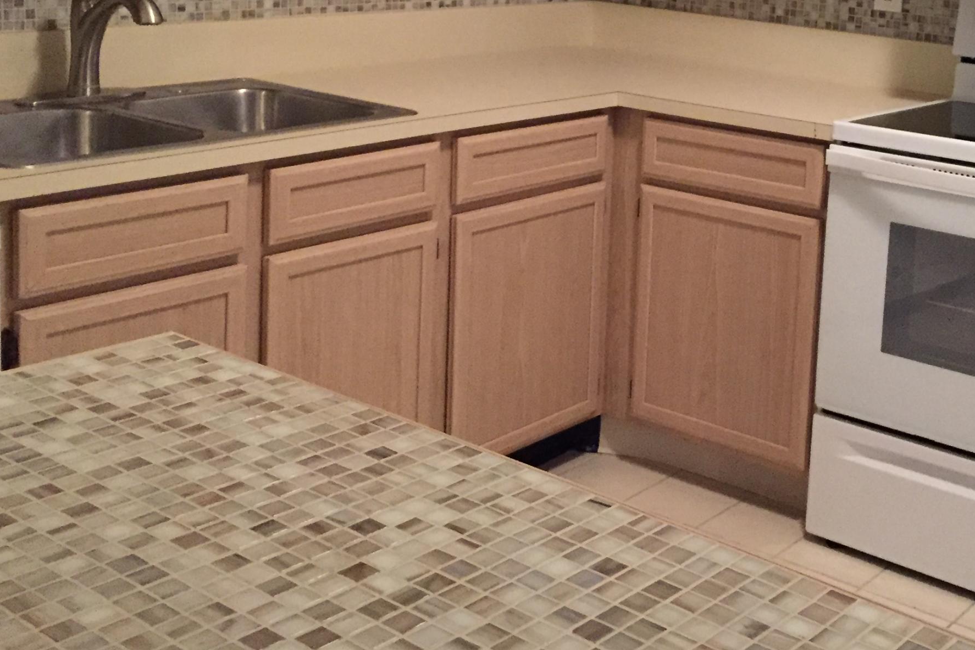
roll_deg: -2.4
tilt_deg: -8.9
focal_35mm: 51
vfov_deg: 25.8
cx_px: 717
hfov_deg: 38.0
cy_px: 90
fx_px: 1381
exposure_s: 1/15
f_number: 2.2
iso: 400
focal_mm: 4.15
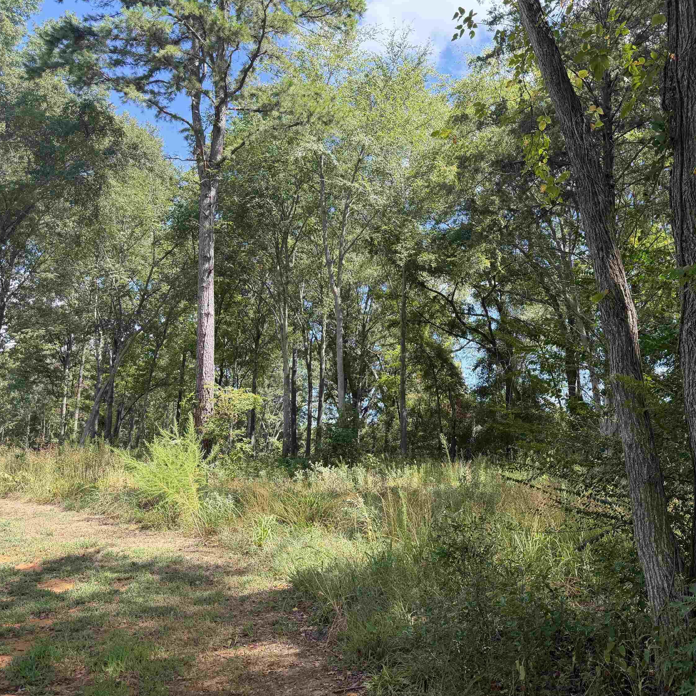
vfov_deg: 55.6
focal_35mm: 29
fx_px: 660
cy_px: 344
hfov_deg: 54.6
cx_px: 461
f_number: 1.78
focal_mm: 6.76
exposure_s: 1/849
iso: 100
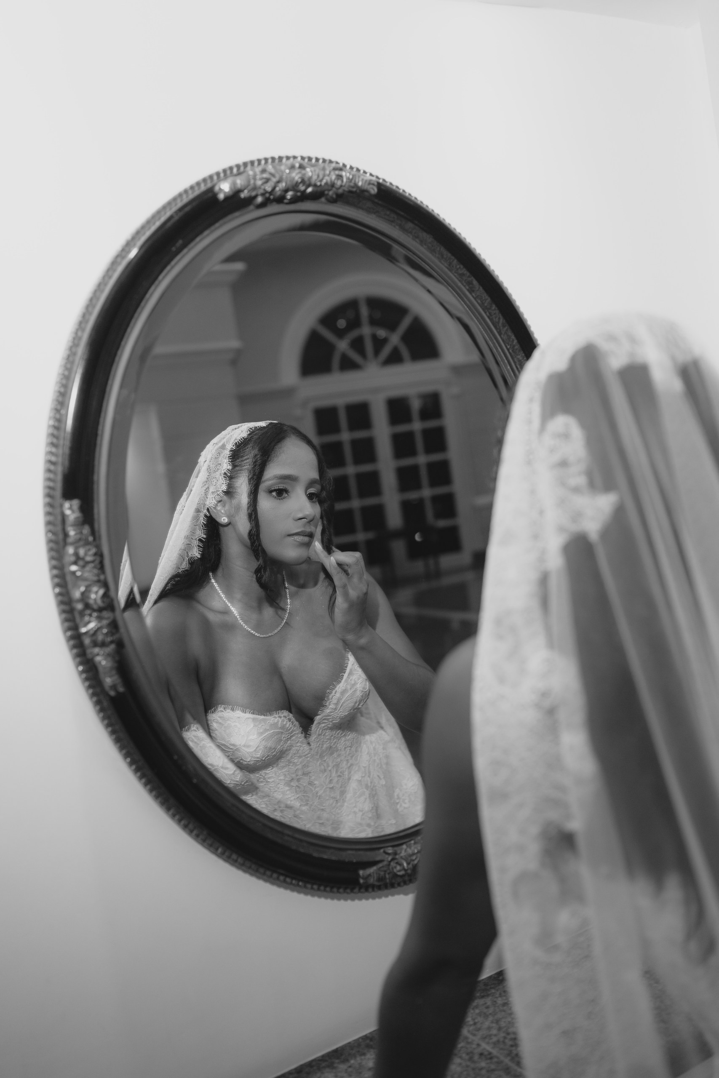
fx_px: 1048
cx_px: 360
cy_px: 539
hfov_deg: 37.9
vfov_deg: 54.4
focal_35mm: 35
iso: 200
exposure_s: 1/200
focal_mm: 35
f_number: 2.2
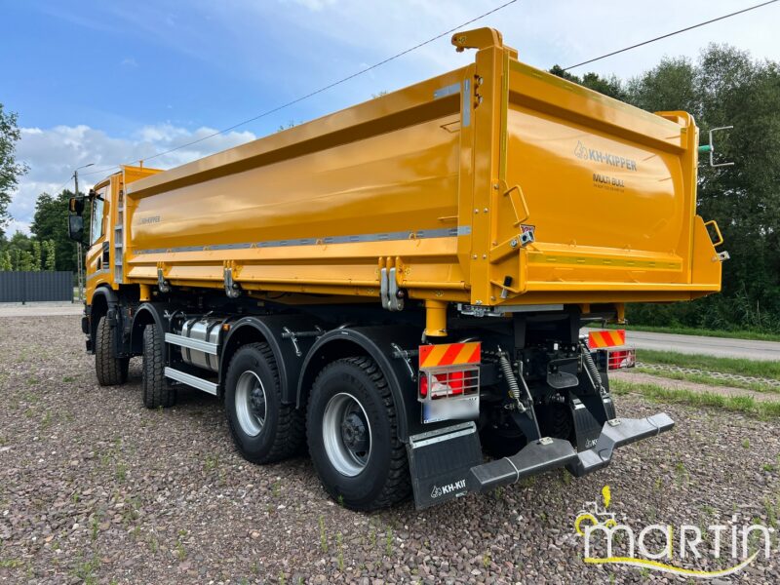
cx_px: 390
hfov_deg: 67.3
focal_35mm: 26
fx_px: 586
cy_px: 292
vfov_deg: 53.1
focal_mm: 5.7
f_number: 1.5
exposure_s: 1/1779
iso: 50
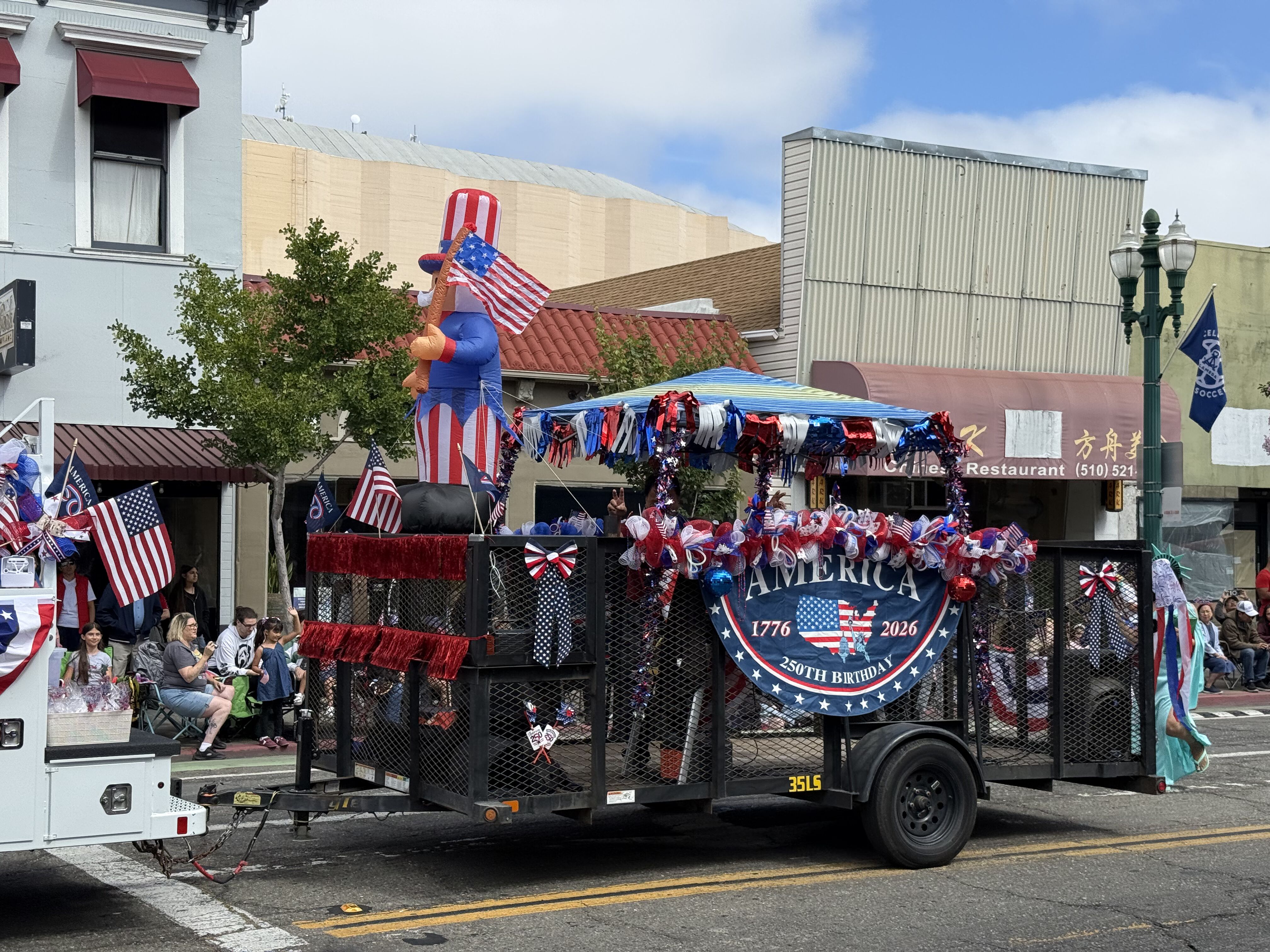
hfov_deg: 39.7
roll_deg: -0.8
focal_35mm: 48
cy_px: 476
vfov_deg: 30.3
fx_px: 1761
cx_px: 635
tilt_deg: +1.2
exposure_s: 1/4587
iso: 64
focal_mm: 6.76
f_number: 1.78
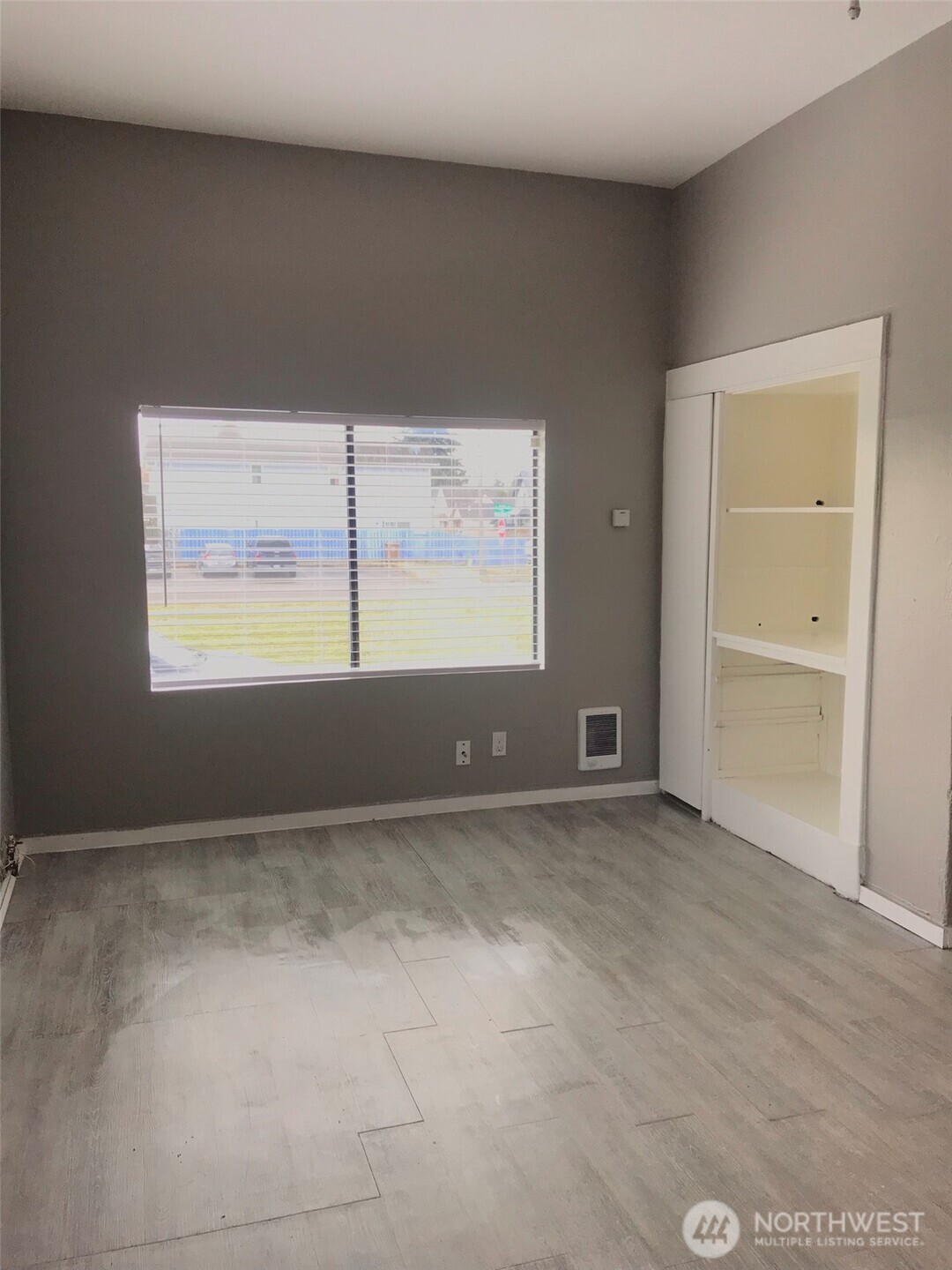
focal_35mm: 28
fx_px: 1027
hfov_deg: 49.7
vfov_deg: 63.4
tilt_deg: -5.7
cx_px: 476
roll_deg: -0.1
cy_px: 635
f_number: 1.8
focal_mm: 3.99
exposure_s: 1/120
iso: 32
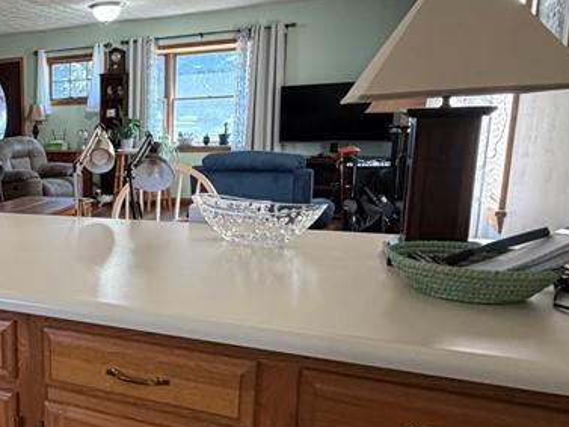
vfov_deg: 37.7
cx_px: -14
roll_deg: +2.4
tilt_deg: -11.6
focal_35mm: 38
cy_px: 240
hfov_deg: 41.8
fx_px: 625
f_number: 2.2
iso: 200
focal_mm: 2.22
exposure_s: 1/60
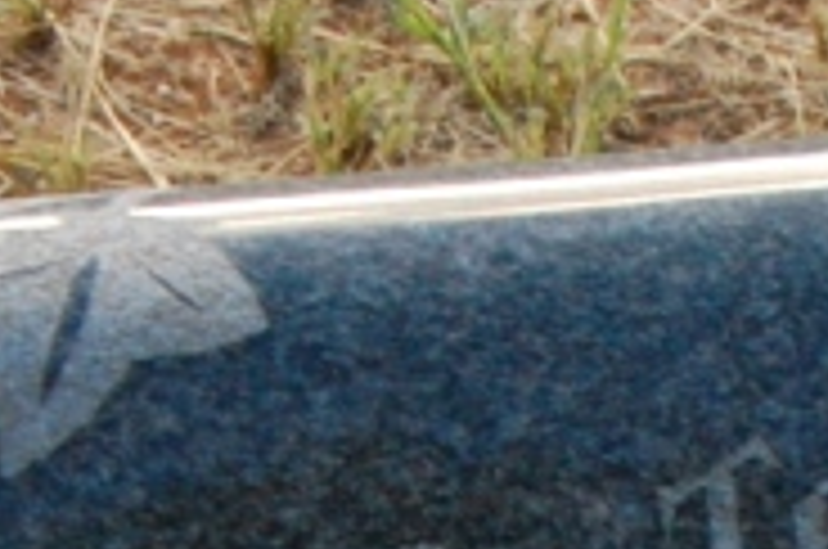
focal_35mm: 460
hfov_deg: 4.5
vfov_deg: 3.0
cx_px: 1426
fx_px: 10557
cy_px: 884
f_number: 22
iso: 1100
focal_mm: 55
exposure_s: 1/30
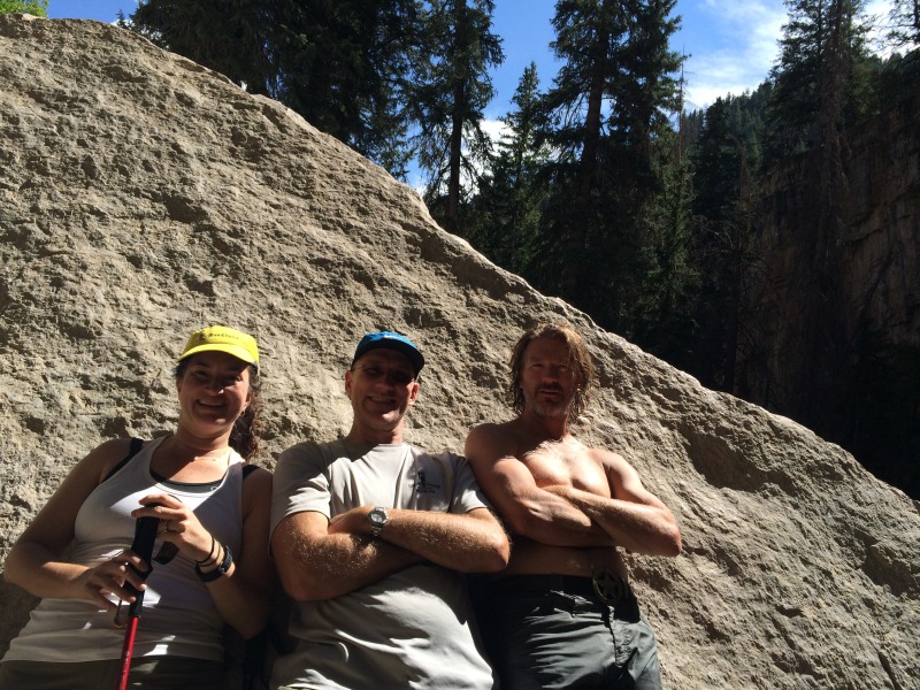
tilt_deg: +7.1
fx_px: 771
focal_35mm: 29
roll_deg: -5.2
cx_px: 460
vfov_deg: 48.2
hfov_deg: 61.7
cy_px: 345
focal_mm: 4.15
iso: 32
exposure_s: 1/1709
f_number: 2.2
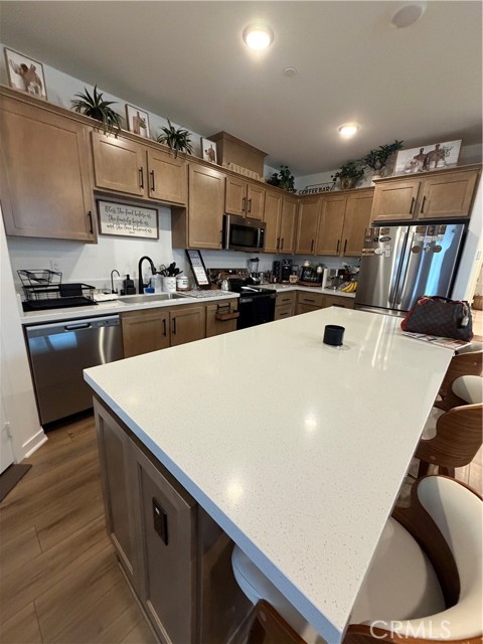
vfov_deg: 102.1
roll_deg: -2.9
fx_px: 260
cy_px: 322
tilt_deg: -14.0
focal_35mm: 14
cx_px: 242
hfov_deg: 85.7
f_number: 2.2
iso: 500
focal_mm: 2.22
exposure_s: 1/60
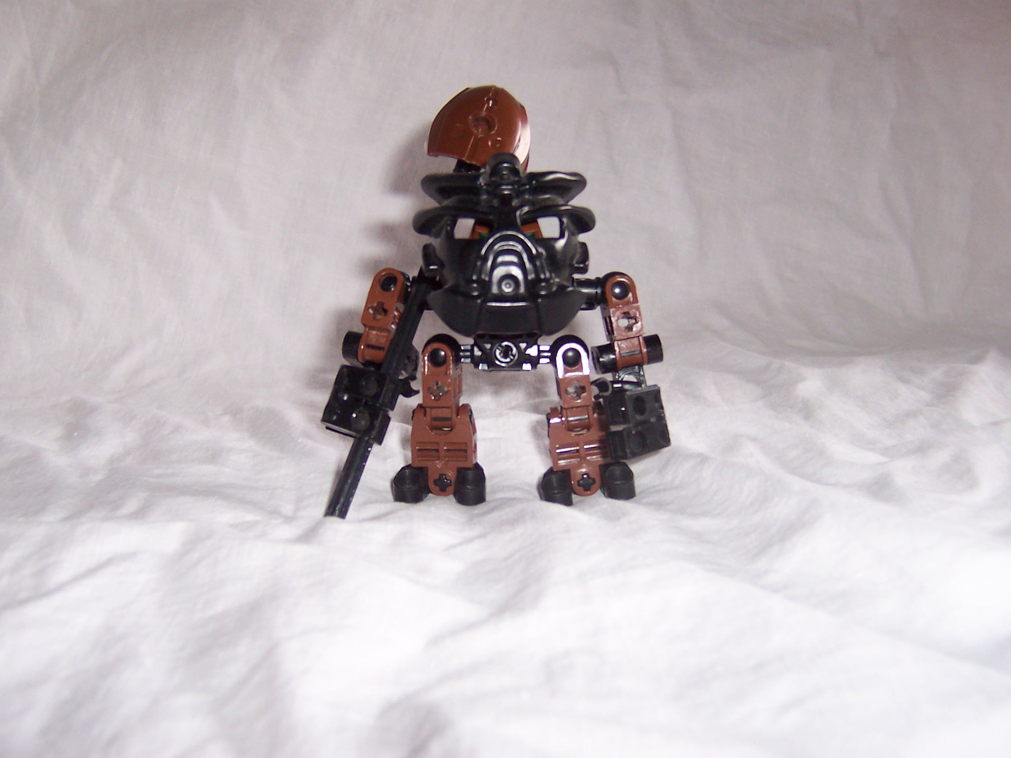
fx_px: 1051
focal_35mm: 36
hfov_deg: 51.4
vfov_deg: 39.7
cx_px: 506
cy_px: 379
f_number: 2.8
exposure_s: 1/60
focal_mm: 5.6
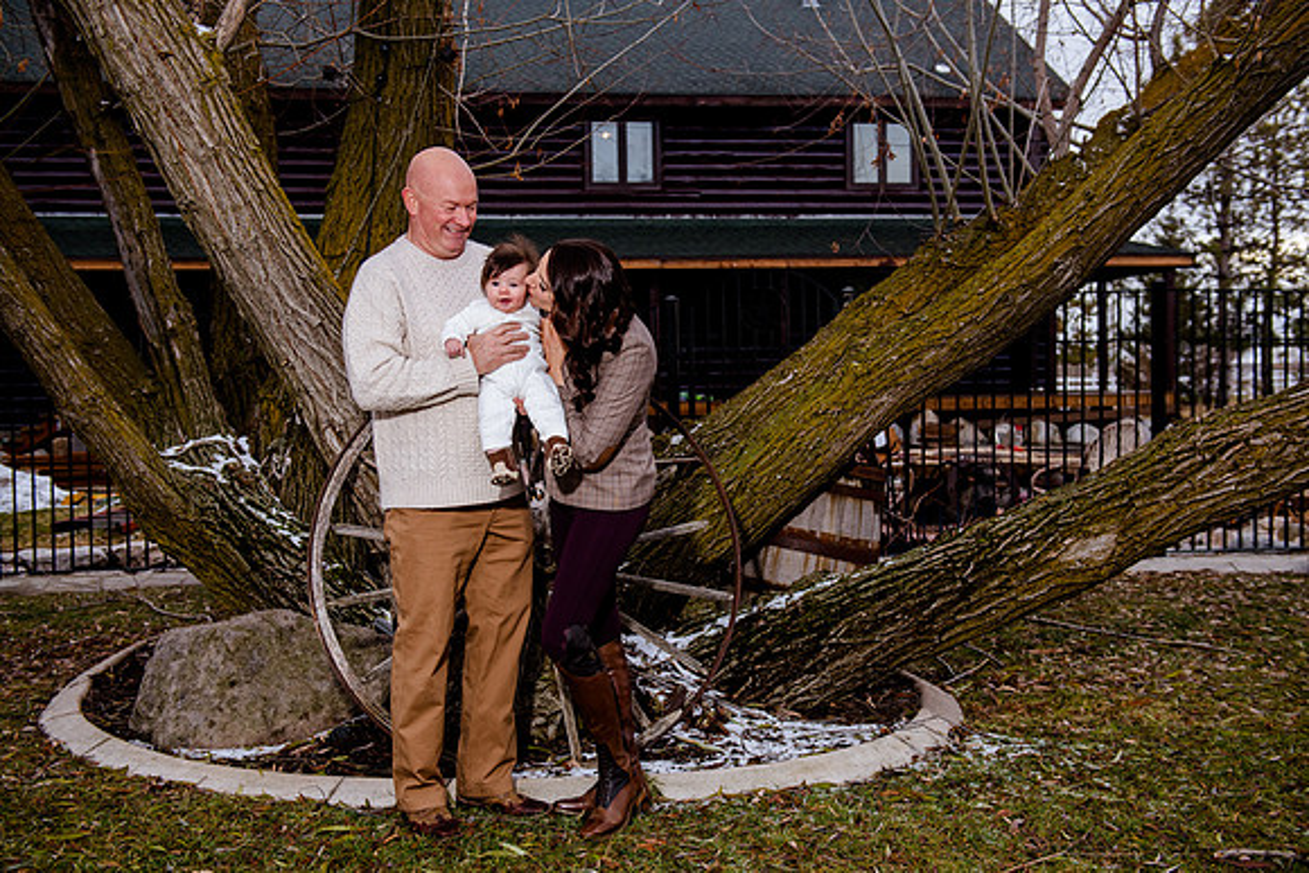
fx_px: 1433
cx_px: 668
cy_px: 437
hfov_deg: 49.1
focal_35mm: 39
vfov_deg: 33.9
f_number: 4
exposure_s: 1/160
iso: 200
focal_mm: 38
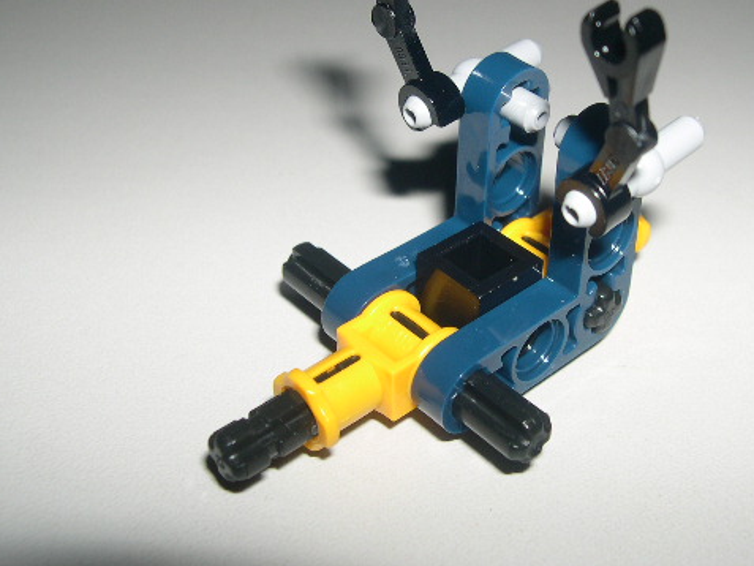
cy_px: 202
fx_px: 1111
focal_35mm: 51
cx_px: 455
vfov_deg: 28.4
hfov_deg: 37.3
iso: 100
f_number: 7.6
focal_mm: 8
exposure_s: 1/60
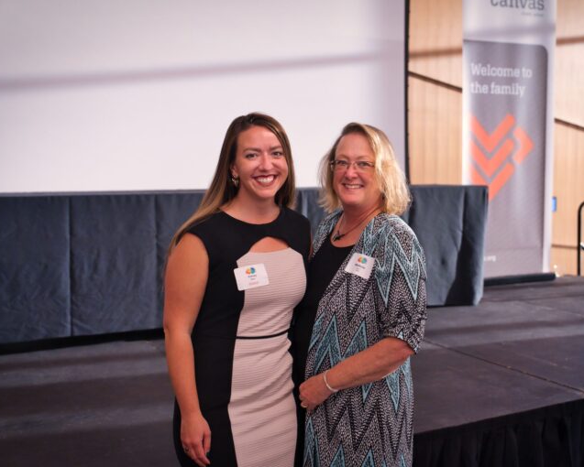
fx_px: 743
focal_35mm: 43
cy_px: 234
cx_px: 315
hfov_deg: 42.9
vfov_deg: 34.9
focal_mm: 38
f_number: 3.5
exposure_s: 1/160
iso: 2000
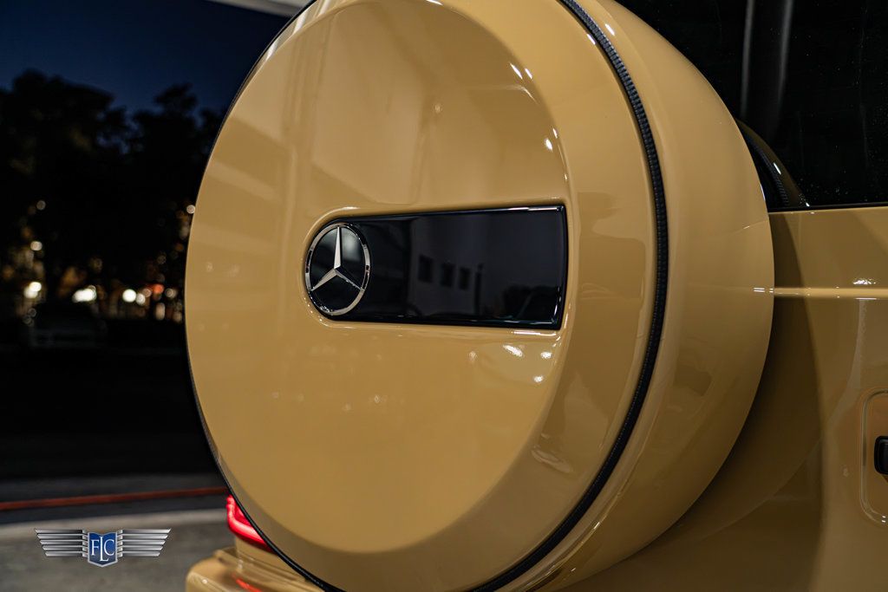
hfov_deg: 54.4
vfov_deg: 37.9
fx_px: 863
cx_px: 444
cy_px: 296
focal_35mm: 35
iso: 1600
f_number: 4
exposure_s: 1/100
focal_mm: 35
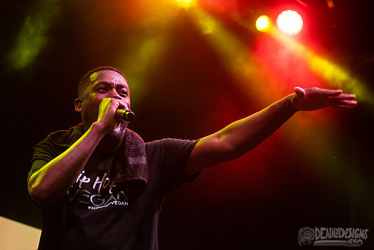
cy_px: 161
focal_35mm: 103
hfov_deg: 19.7
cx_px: 133
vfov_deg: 13.3
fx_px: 1073
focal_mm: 80
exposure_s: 1/250
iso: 2000
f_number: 3.5
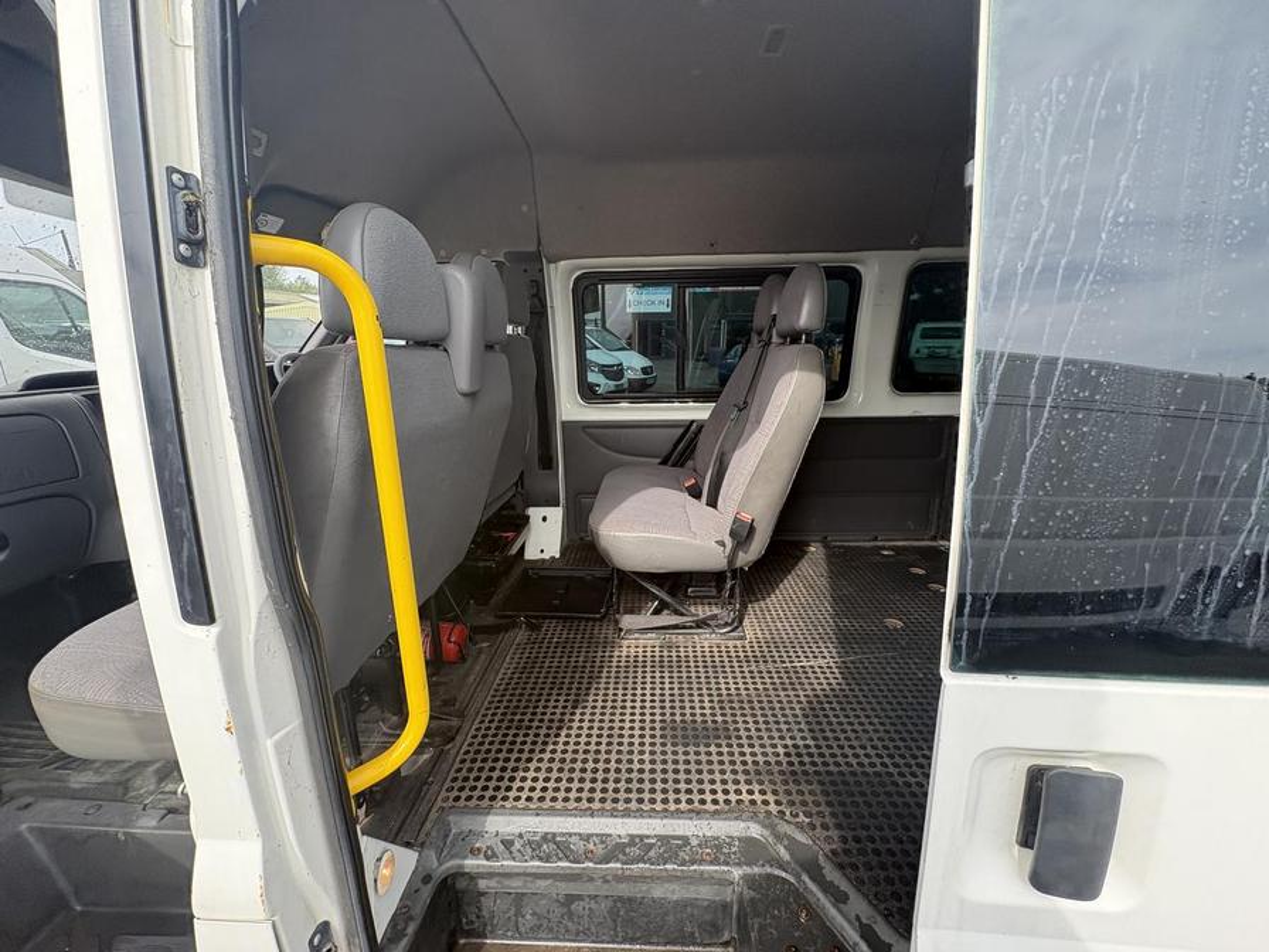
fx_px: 513
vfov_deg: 85.7
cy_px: 476
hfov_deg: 102.1
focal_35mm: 14
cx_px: 634
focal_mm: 2.22
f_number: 2.2
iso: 64
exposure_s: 1/223
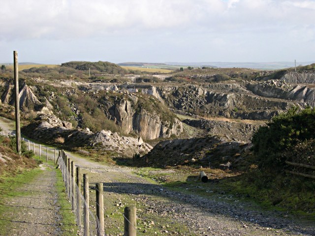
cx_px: 158
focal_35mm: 72
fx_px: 655
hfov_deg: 27.0
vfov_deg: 20.4
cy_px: 118
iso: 100
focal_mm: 15.3
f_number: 3.8
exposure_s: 1/414
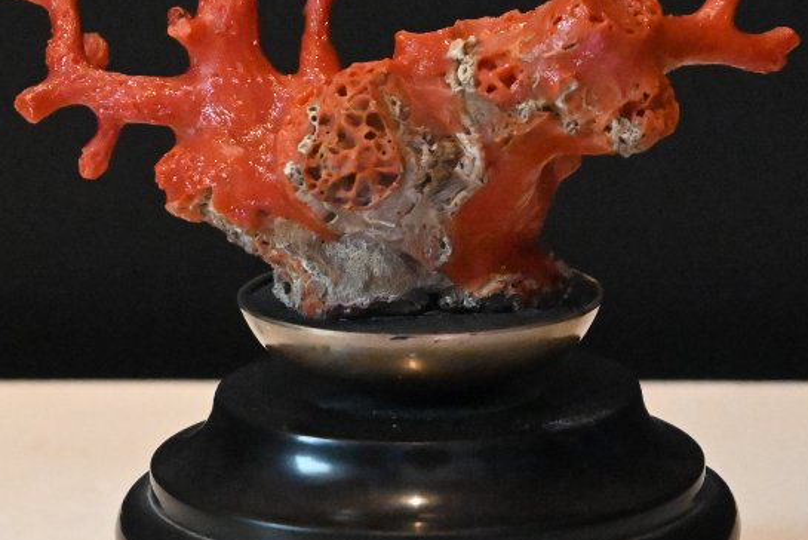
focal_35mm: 165
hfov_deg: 12.4
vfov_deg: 8.3
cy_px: 230
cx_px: 368
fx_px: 3705
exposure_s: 1/25
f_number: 6.3
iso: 12800
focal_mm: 50
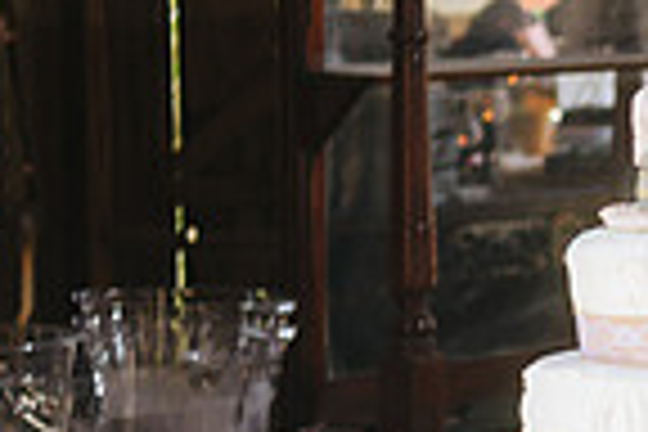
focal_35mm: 193
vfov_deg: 7.1
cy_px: 286
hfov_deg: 10.3
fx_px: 3474
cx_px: 986
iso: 160
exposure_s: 1/160
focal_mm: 48
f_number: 2.8
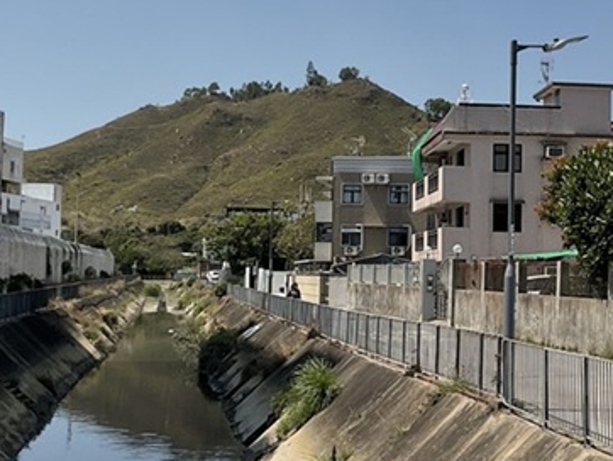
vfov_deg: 22.3
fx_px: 1170
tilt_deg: +1.9
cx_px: 516
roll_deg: +0.4
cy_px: 210
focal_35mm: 66
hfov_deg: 28.5
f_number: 1.8
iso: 16
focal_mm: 3
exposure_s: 1/3125
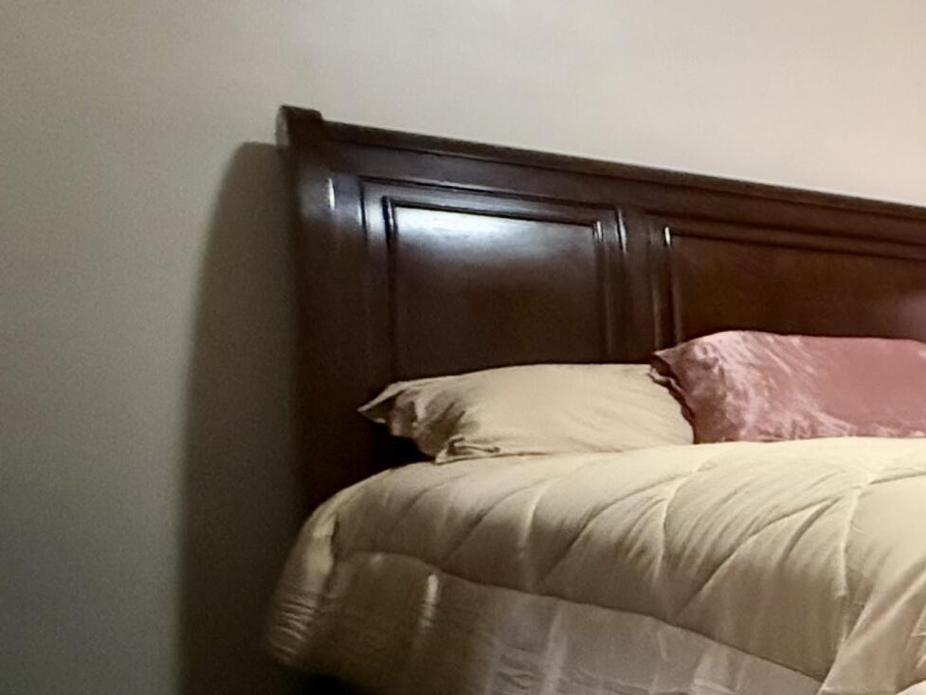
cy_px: 417
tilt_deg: -0.5
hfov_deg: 28.9
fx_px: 1150
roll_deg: +1.0
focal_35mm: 43
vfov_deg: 33.5
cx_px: 1369
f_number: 2.2
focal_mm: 2.22
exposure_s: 1/30
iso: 1250
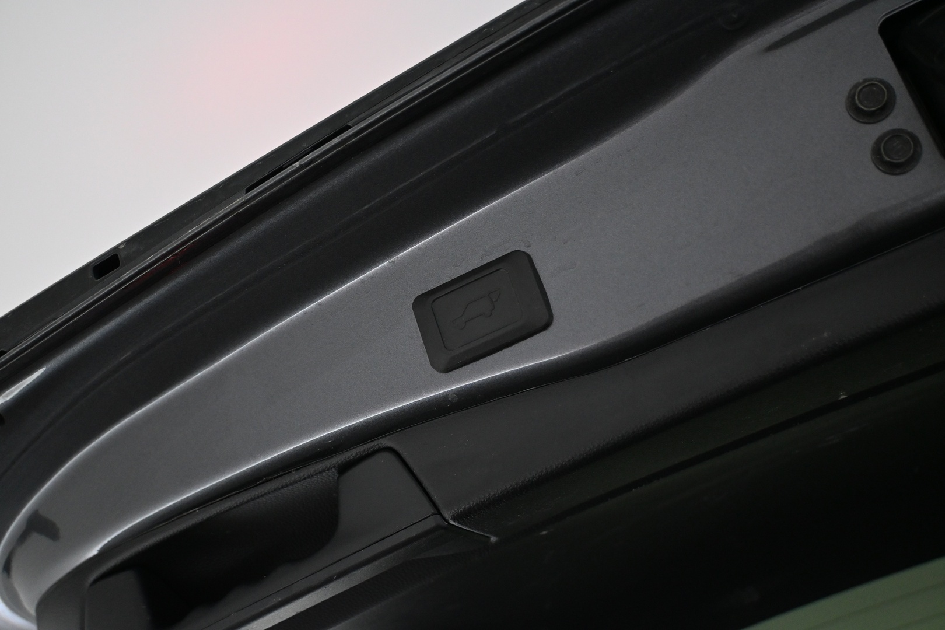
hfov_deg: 56.1
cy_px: 315
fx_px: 886
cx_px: 472
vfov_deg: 39.1
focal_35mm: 34
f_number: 4
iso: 2200
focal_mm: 22.5
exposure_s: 1/125
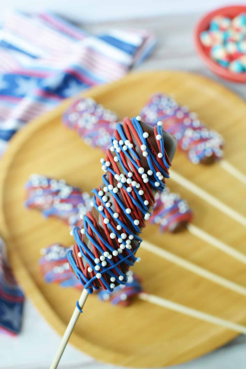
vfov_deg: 37.9
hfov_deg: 25.8
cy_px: 184
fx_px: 538
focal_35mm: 52
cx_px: 123
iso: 400
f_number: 4.5
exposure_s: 1/80
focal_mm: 35
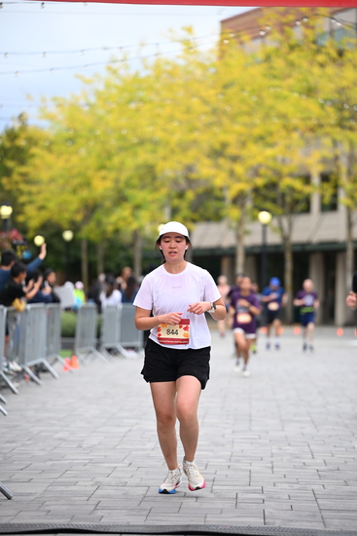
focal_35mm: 135
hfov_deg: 10.2
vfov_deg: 15.2
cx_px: 178
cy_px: 268
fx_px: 2007
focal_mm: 135
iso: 640
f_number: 2.8
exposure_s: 1/2000
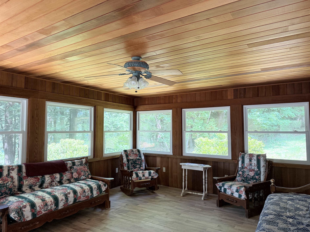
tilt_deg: +4.2
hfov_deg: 71.6
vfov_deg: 56.8
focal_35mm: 24
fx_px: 215
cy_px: 116
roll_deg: -0.3
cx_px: 155
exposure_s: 1/112
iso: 200
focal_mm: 6.76
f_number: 1.78
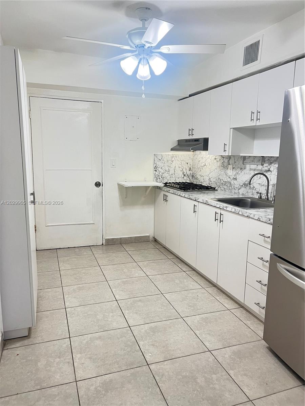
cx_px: 152
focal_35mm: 26
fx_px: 305
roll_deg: -1.4
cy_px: 203
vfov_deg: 67.3
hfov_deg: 53.1
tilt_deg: -9.2
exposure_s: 1/60
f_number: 1.5
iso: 100
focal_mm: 5.7
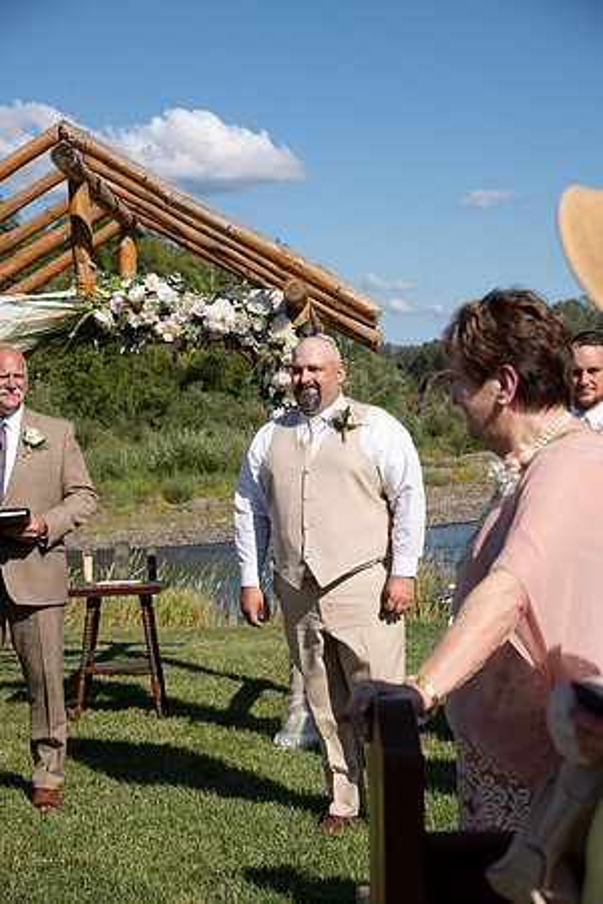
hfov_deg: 21.9
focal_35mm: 62
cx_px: 302
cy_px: 452
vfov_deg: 32.4
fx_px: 1558
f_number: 6.3
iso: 100
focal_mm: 62
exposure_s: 1/400
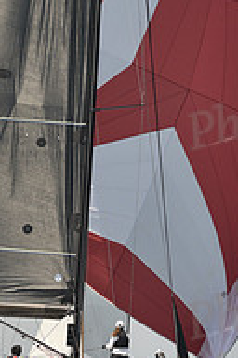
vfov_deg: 9.7
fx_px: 2092
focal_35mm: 211
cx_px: 92
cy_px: 32
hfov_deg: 6.5
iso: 250
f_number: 7.1
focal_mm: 70
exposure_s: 1/640
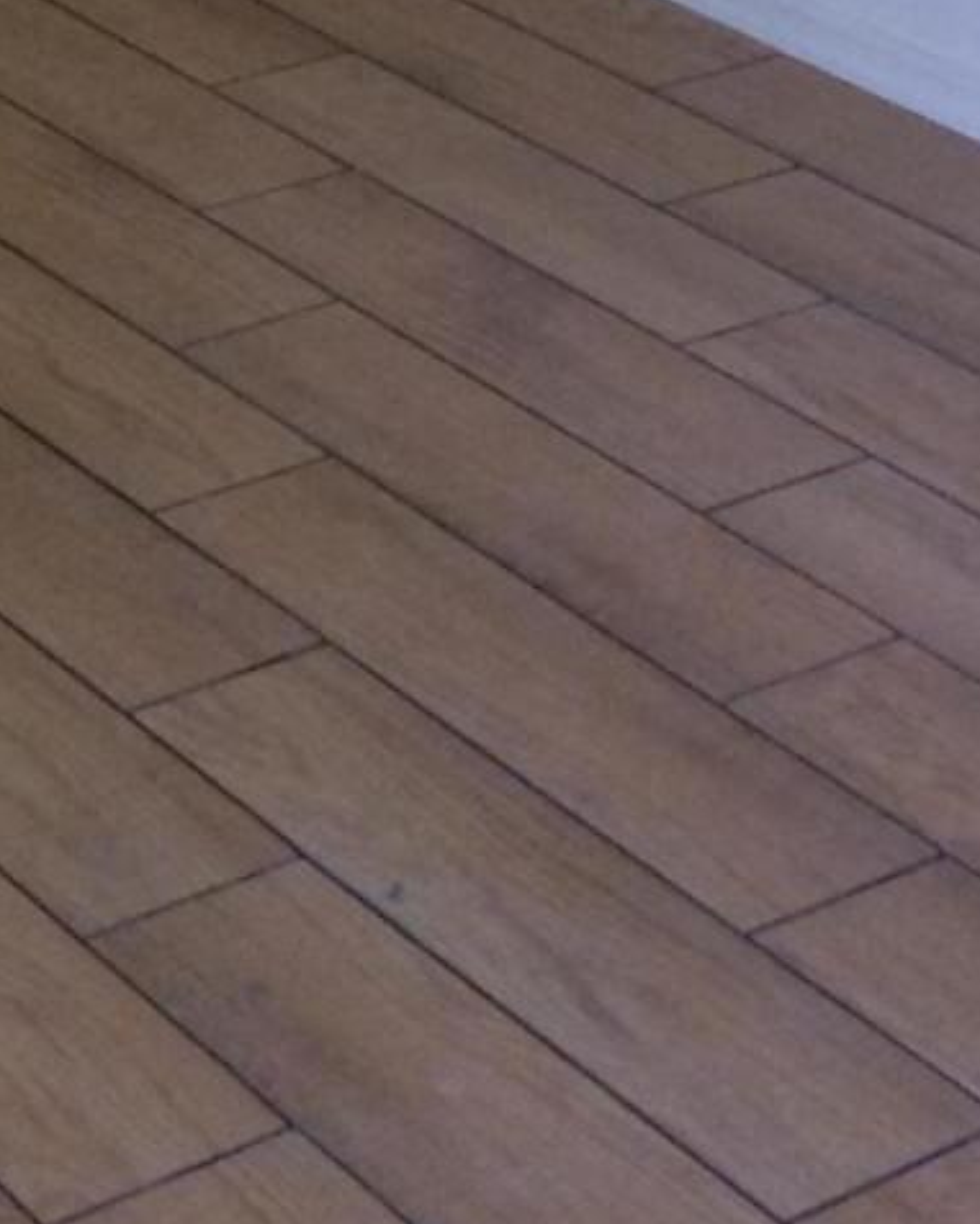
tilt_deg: -6.8
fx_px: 4313
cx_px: 28
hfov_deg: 12.8
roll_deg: -0.3
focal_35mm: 119
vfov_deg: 13.6
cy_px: -1283
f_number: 2.2
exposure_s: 1/30
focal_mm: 4.15
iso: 160
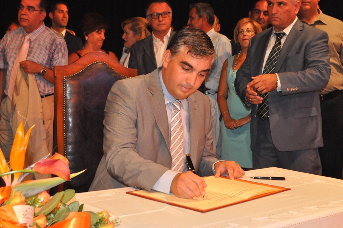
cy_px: 114
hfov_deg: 38.9
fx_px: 485
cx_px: 172
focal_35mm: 51
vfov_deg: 26.4
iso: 3200
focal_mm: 34
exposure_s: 1/100
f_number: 9
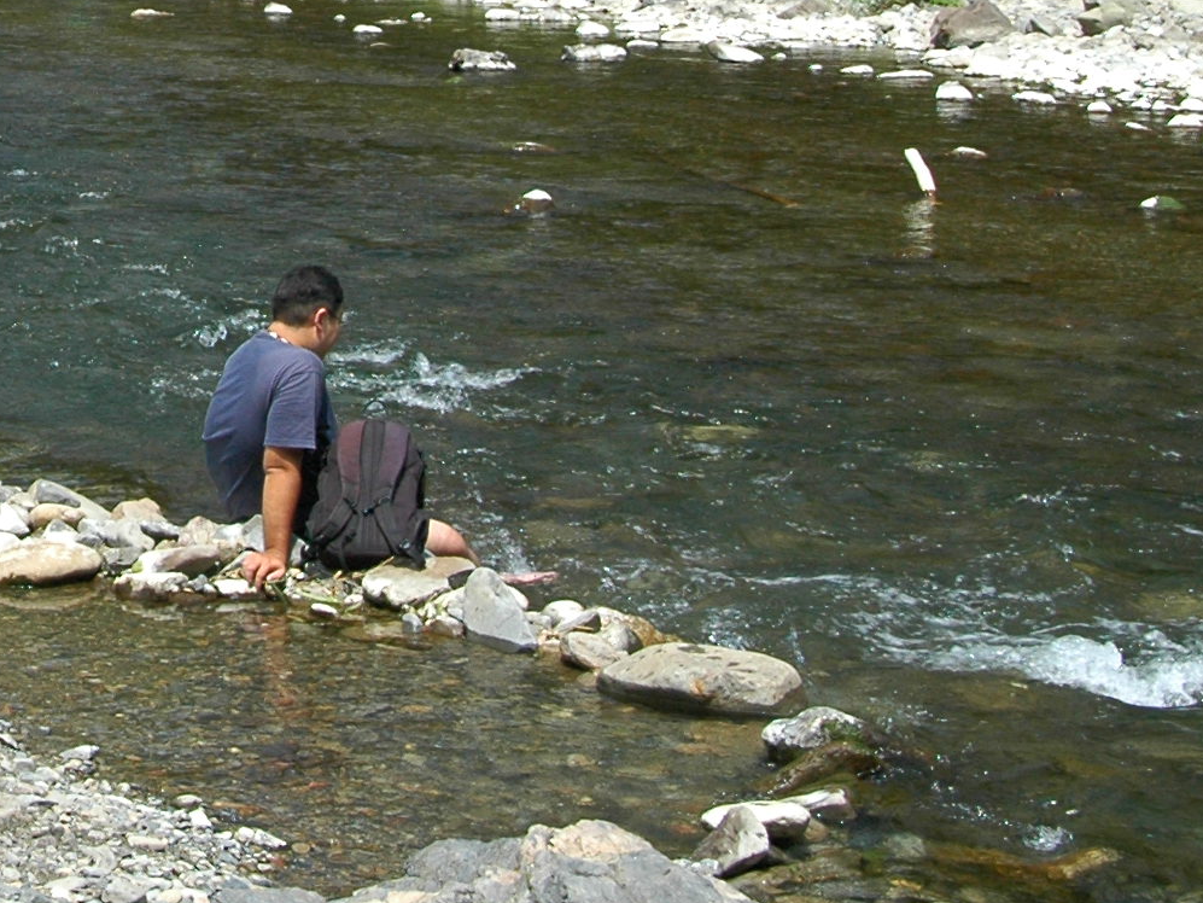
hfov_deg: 16.5
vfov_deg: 12.7
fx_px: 3928
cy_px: -273
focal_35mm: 113
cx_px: -315
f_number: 9.5
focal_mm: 26
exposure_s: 1/125
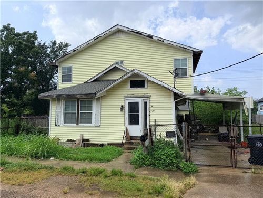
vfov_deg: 56.8
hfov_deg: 71.6
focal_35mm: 24
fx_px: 182
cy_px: 99
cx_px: 132
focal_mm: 6.76
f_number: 1.78
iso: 80
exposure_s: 1/4673
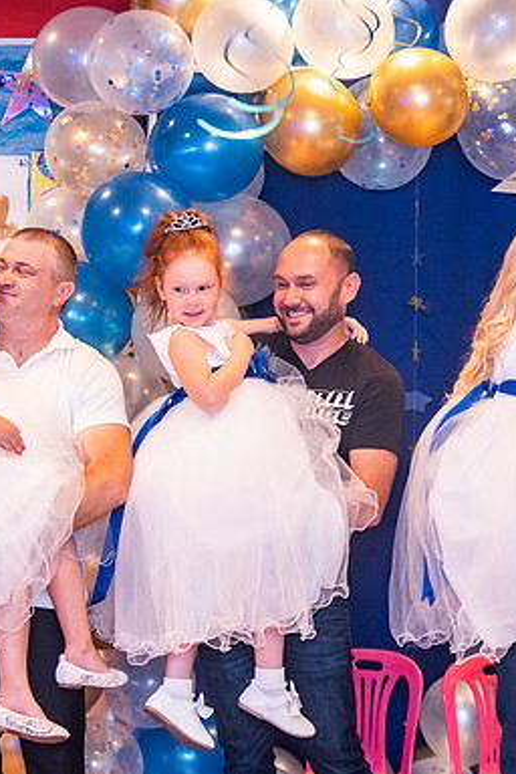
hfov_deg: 12.3
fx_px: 2386
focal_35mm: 111
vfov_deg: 18.4
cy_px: 388
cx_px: 464
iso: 3200
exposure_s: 1/200
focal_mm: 70
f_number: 2.8
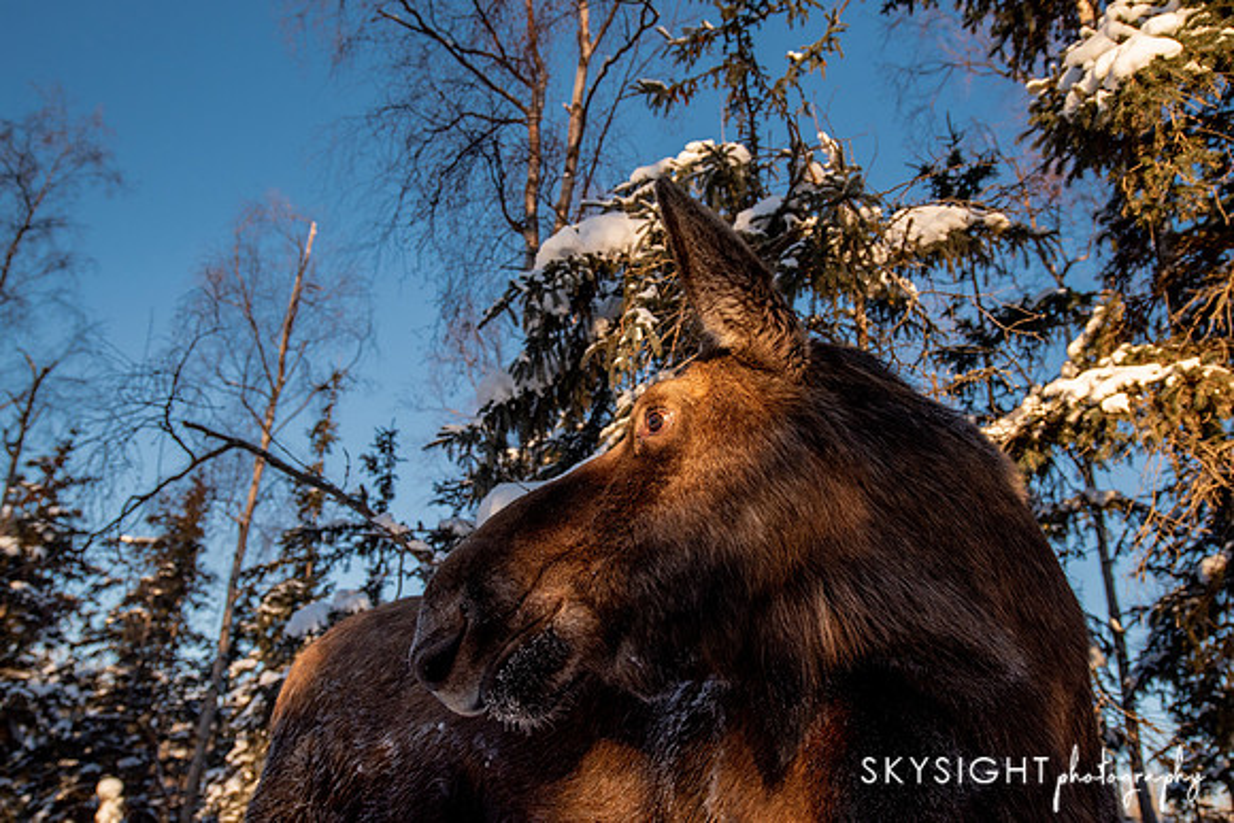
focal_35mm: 29
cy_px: 412
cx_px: 617
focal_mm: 29
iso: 1250
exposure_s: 1/3200
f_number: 4.5
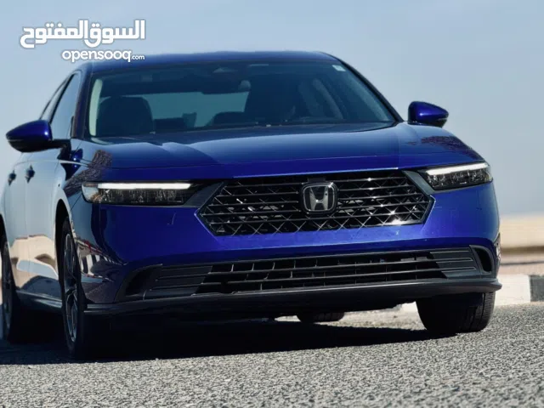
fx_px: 1886
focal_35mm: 120
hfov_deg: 16.4
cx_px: 272
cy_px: 204
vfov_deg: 12.3
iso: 50
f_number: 2.8
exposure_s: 1/331
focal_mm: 15.66
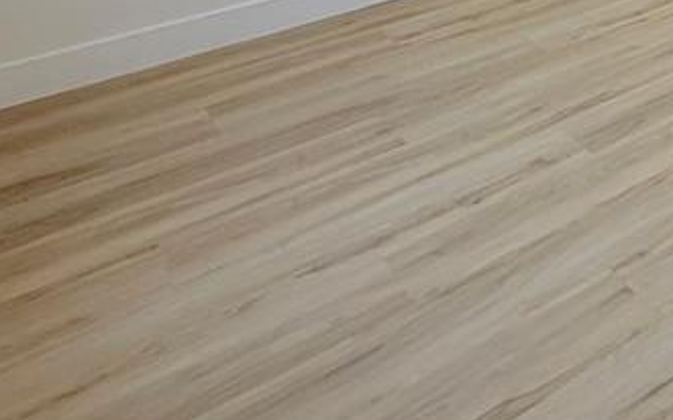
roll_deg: +0.0
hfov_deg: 29.4
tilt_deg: -10.9
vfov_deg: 22.9
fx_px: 843
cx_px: 975
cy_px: -204
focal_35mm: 46
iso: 160
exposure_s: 1/120
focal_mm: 2.22
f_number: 2.2
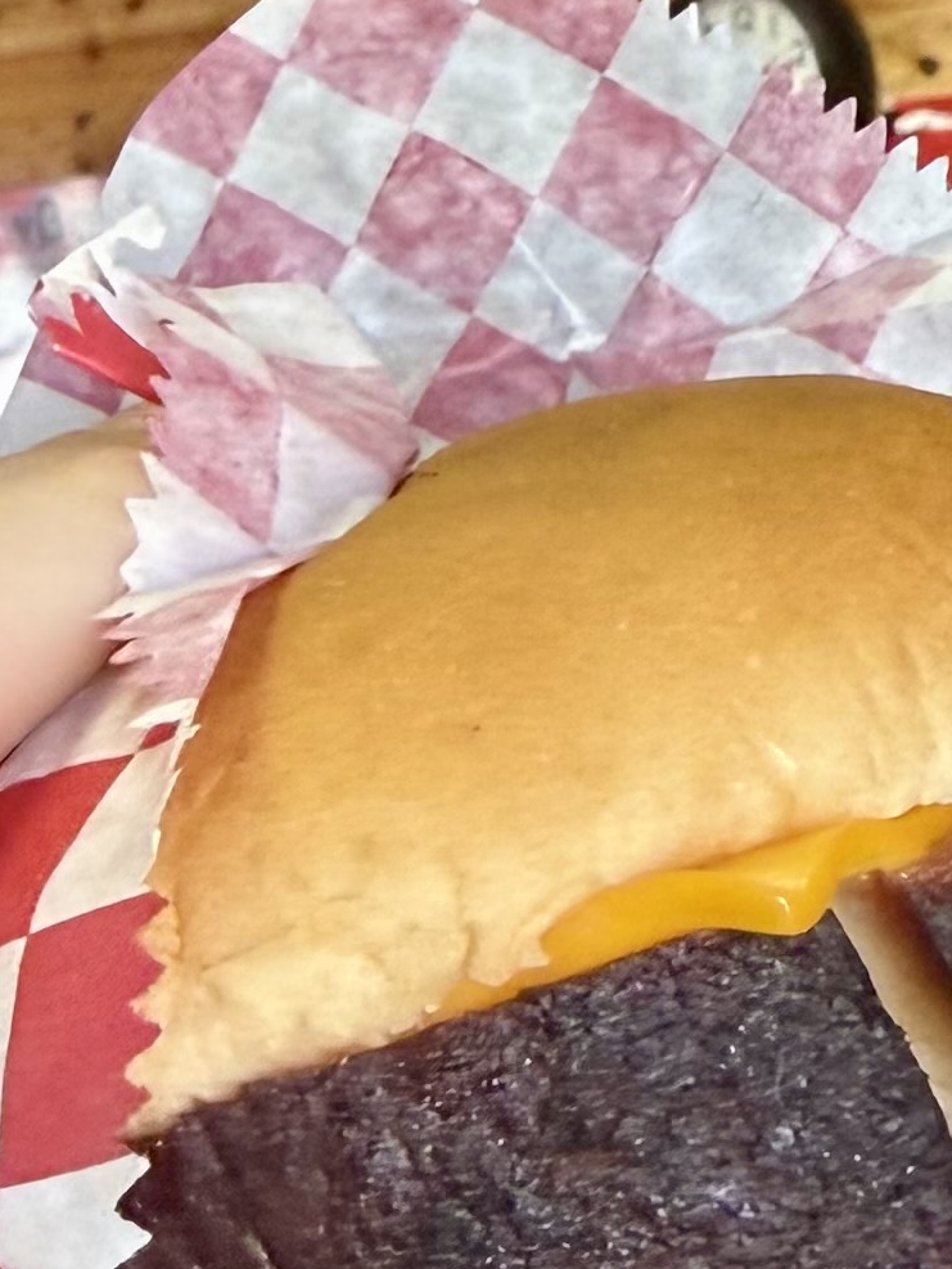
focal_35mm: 98
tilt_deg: +8.4
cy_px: 316
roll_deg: -0.5
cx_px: 806
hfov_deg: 15.0
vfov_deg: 19.9
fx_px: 3591
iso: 160
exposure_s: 1/120
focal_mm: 2.22
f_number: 2.2
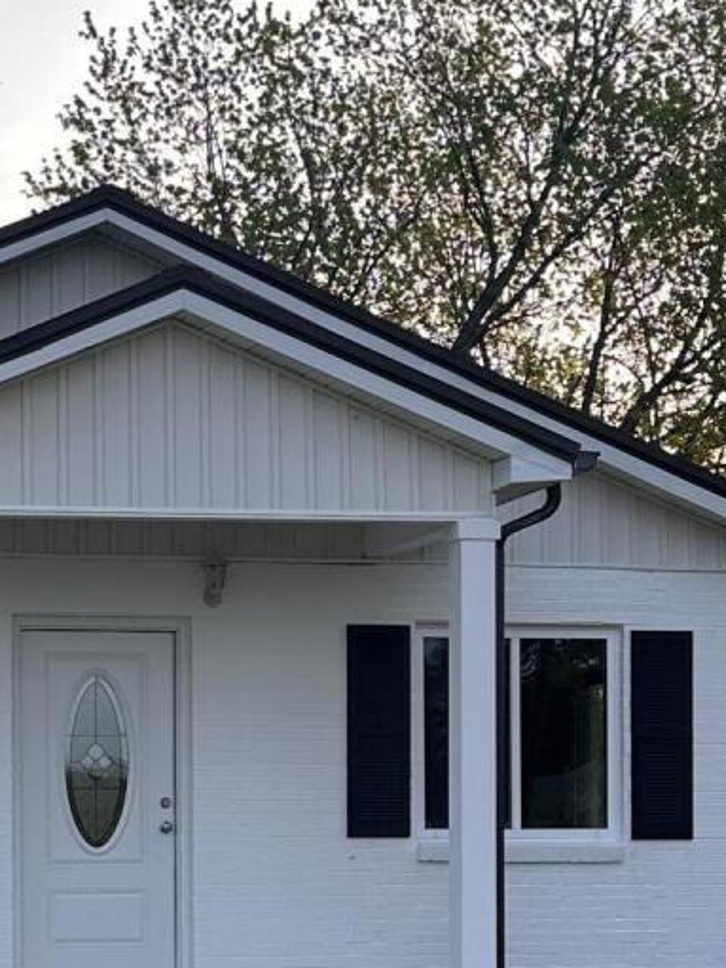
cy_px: 805
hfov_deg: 15.6
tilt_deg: +0.0
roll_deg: -0.4
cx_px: 112
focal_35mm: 94
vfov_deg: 20.6
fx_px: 2630
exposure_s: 1/767
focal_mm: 6.86
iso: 80
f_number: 1.78
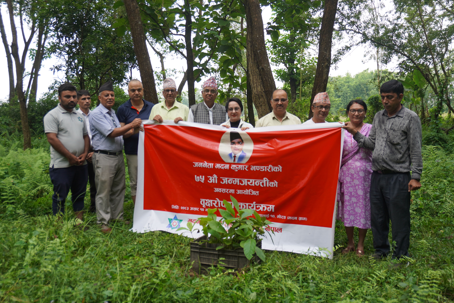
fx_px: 416
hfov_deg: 57.2
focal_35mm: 33
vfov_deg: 40.0
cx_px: 227
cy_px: 152
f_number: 4
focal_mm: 22
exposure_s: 1/160
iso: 100
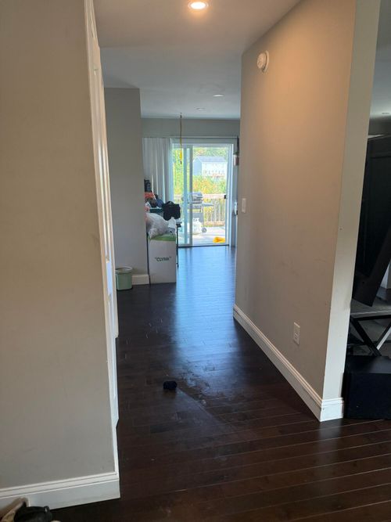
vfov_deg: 71.6
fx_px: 362
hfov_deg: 56.8
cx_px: 196
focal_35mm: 24
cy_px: 261
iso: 200
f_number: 1.78
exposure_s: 1/154
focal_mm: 6.76
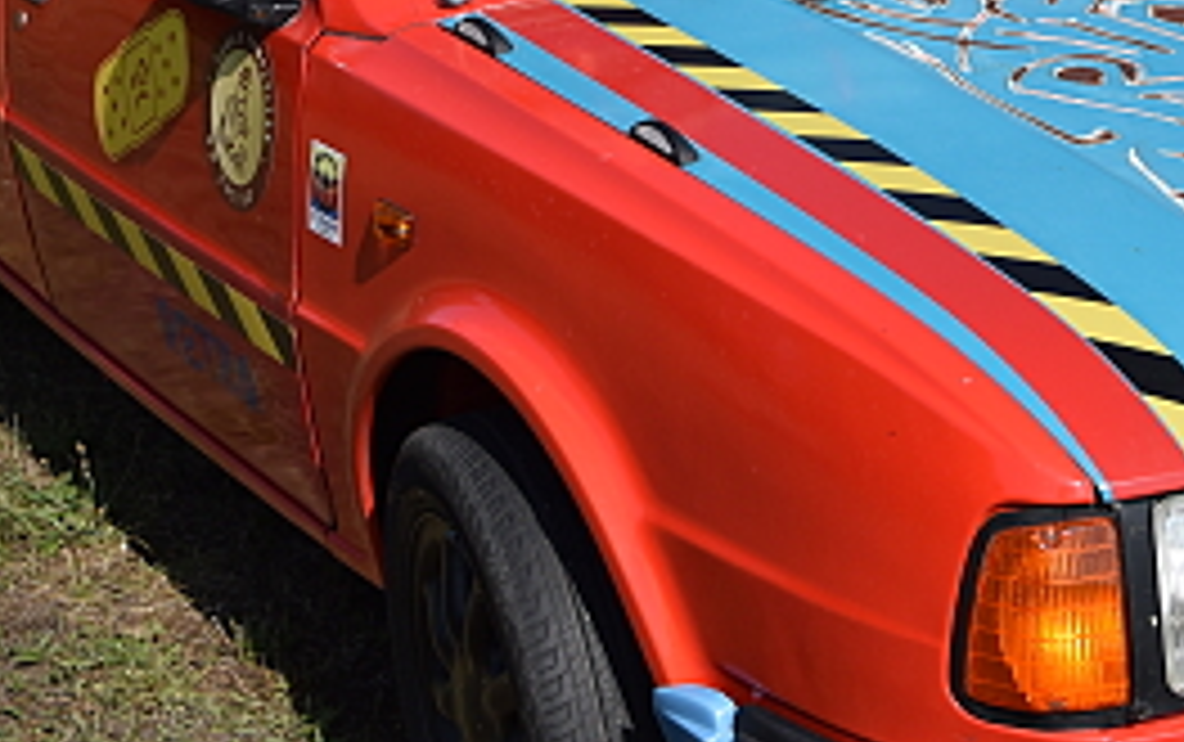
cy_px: 164
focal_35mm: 98
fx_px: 3151
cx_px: 1040
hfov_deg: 20.9
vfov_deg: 13.4
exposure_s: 1/2000
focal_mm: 21
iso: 100
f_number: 3.8
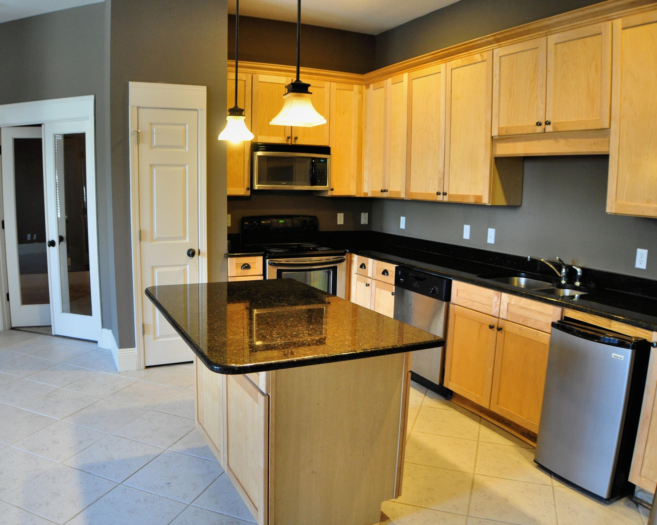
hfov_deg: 52.7
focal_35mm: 34
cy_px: 263
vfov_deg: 43.4
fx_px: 661
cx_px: 287
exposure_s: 1/25
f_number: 3.5
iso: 800
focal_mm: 20
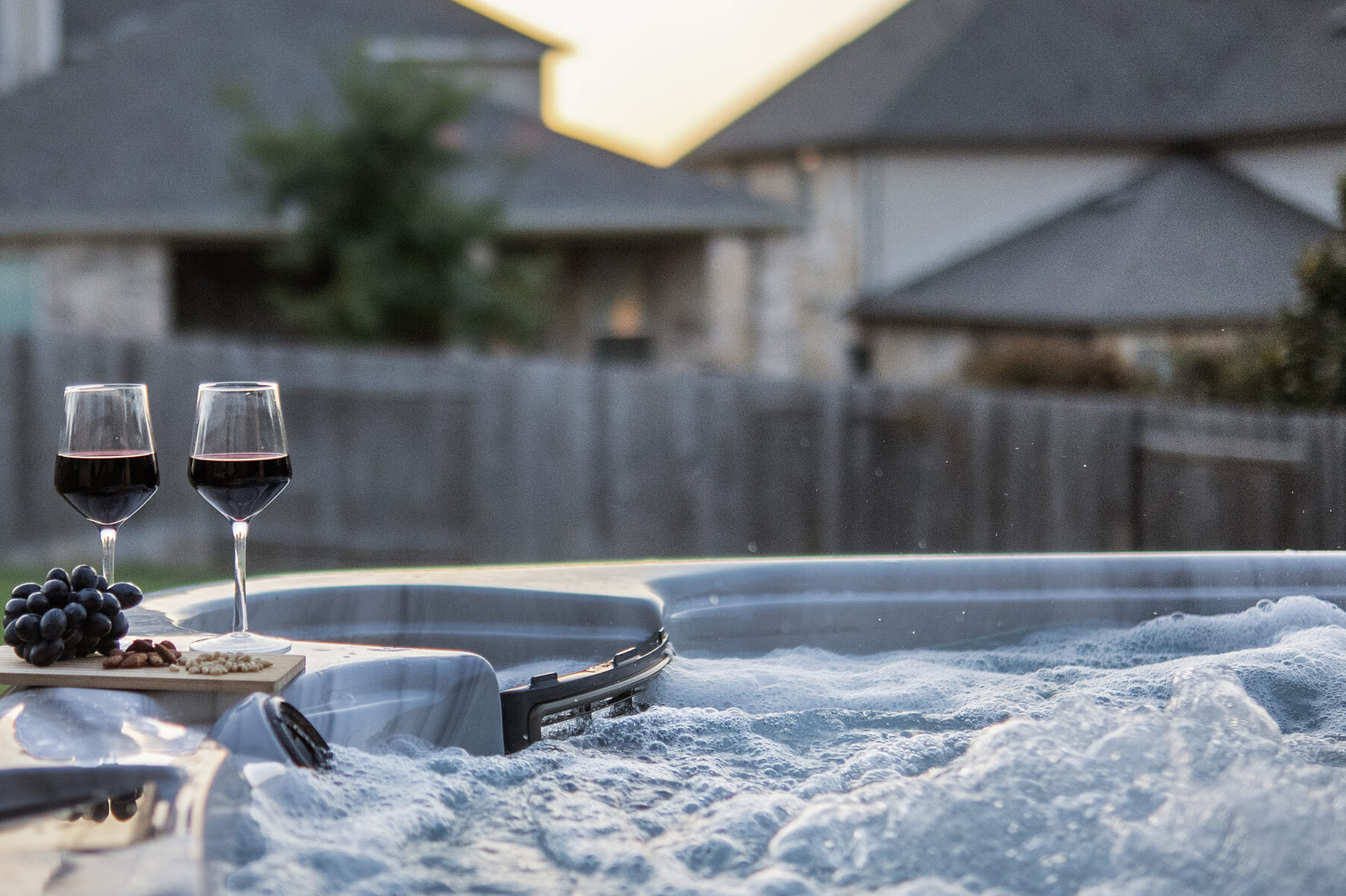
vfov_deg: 19.4
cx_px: 442
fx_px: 2616
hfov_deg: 28.7
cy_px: 305
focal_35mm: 70
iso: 500
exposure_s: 1/4000
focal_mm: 33
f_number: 1.4
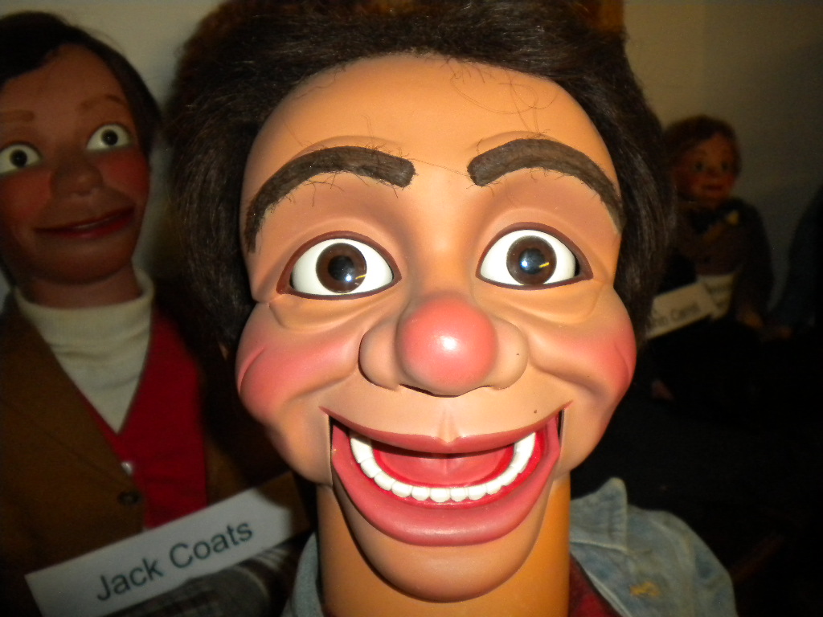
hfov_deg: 52.6
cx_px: 412
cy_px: 308
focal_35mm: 35
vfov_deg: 40.7
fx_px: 832
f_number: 3.1
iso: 400
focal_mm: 6.3
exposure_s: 1/30
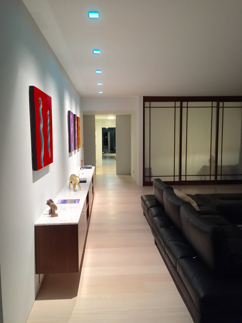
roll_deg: +0.8
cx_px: 121
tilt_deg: -5.0
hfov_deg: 48.2
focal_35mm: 29
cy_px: 162
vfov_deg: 61.7
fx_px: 270
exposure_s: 1/30
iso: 200
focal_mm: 4.15
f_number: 2.2
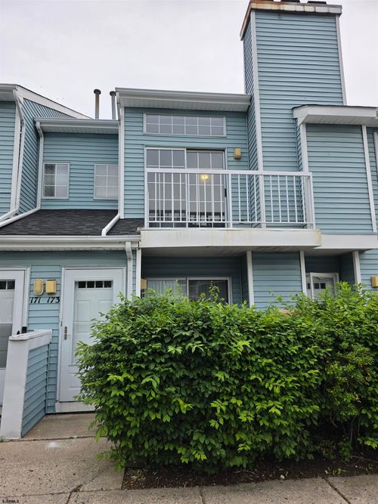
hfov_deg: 58.9
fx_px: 335
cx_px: 189
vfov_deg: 73.9
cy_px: 252
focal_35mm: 23
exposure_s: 1/124
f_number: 1.7
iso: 12
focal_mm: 6.3
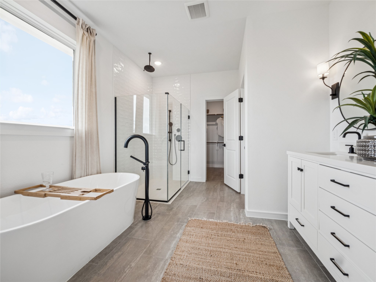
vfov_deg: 85.7
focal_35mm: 14
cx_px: 188
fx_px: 152
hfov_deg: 102.1
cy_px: 141
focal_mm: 7
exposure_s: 1/15
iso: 200
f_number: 11
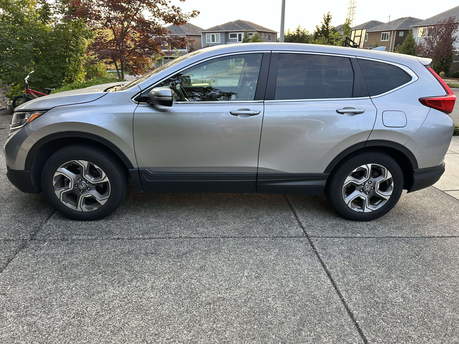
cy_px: 172
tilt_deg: -21.1
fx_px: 318
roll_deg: +1.0
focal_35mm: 24
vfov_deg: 56.8
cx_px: 230
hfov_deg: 71.6
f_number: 1.78
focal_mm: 6.86
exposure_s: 1/279
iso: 80
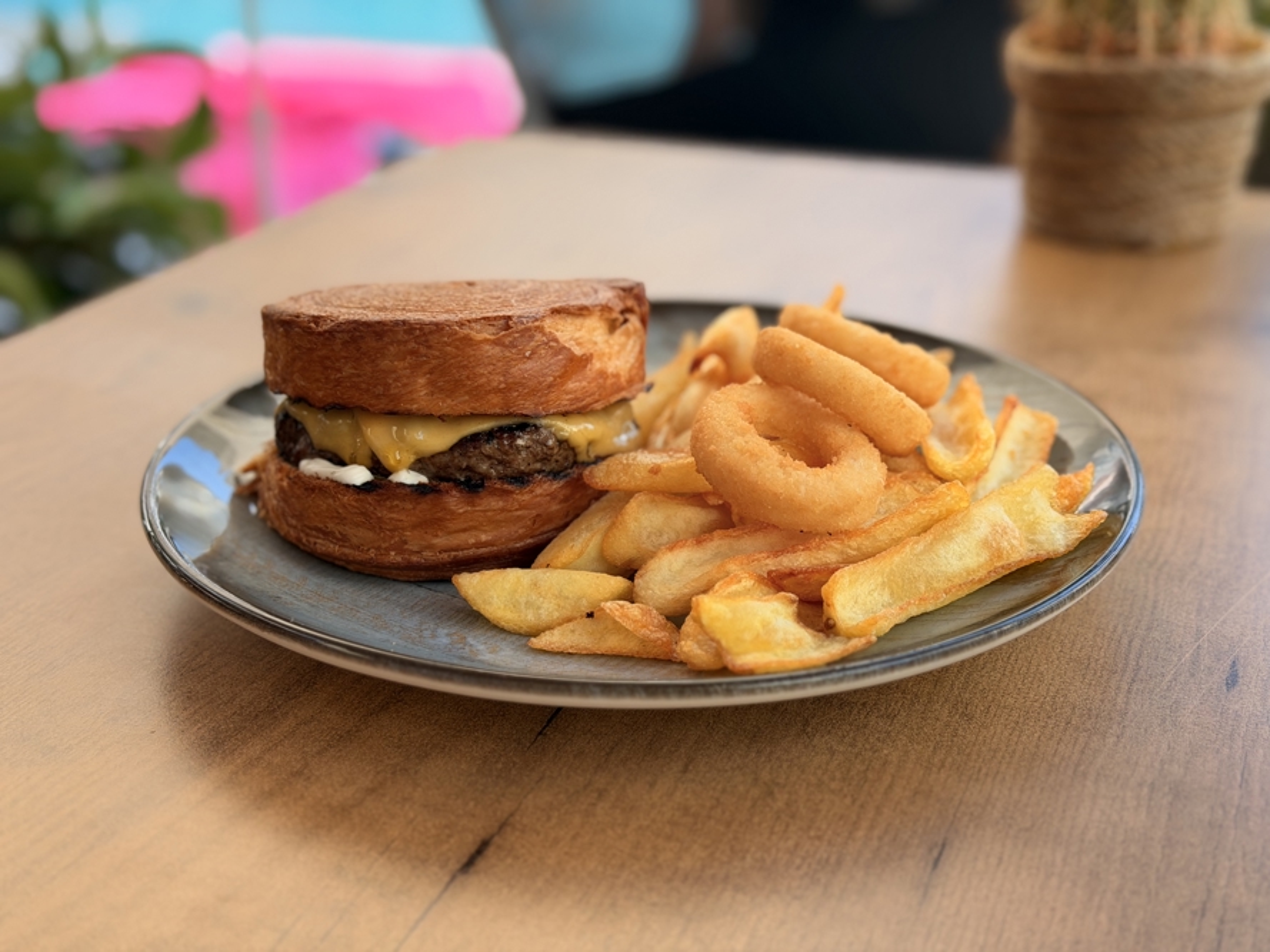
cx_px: 635
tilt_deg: -24.5
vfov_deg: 30.3
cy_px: 476
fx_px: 1761
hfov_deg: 39.7
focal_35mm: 48
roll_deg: +1.2
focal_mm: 6.76
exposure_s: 1/675
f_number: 1.78
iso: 64
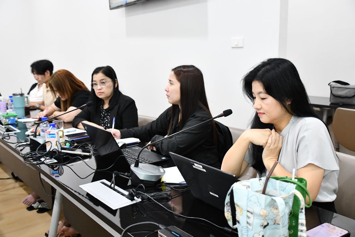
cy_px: 118
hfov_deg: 53.1
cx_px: 178
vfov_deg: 36.9
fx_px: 355
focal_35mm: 36
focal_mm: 24
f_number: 3.8
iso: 3200
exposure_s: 1/125
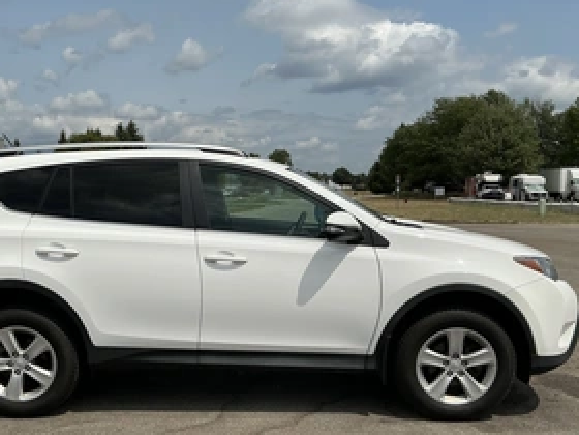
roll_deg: +0.4
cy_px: 290
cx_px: 248
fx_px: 669
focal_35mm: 40
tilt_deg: -5.4
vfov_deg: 35.6
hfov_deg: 46.7
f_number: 1.8
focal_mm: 3
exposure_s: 1/4785
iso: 25
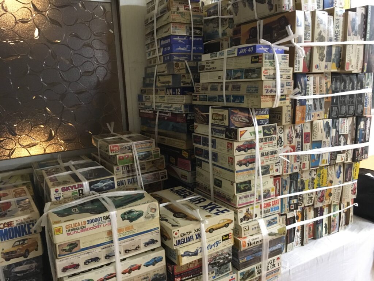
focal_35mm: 29
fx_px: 313
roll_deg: +4.7
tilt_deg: -10.0
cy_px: 140
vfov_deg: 48.2
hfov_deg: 61.7
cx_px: 187
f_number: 2.2
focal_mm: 4.15
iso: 200
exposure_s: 1/15
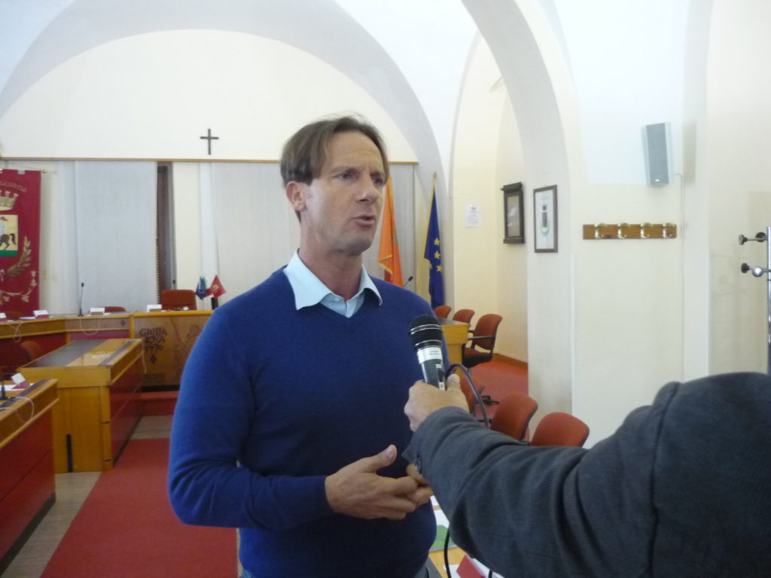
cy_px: 289
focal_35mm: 33
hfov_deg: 55.4
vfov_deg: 42.9
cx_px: 386
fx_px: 735
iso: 400
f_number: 2.8
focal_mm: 5.5
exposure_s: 1/25
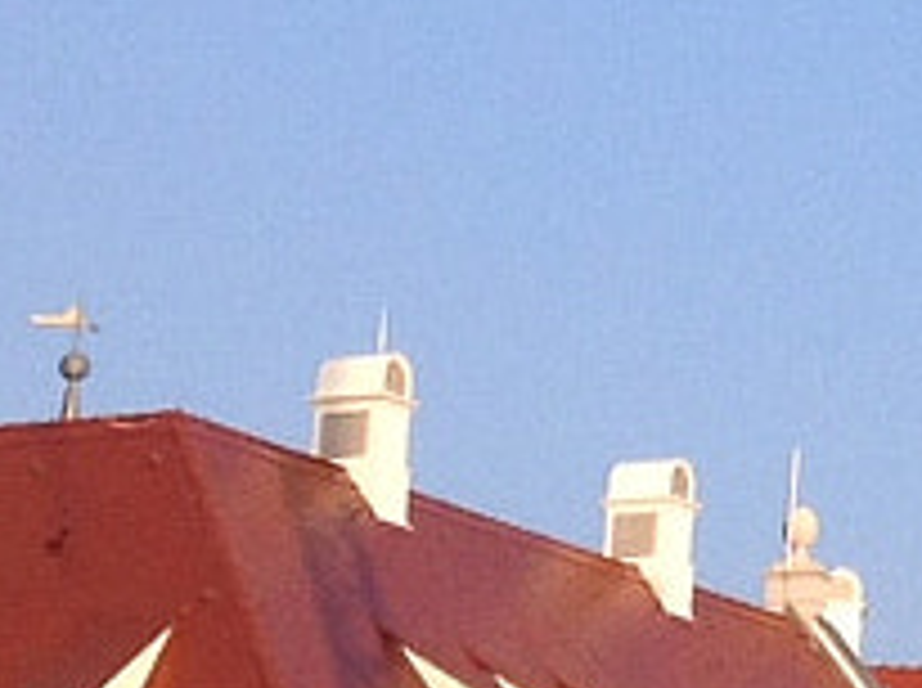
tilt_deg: +16.3
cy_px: -153
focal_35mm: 258
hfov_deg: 7.4
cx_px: 1862
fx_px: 6860
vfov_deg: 5.7
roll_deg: -1.9
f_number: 2.4
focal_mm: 4.12
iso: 50
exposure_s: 1/1130
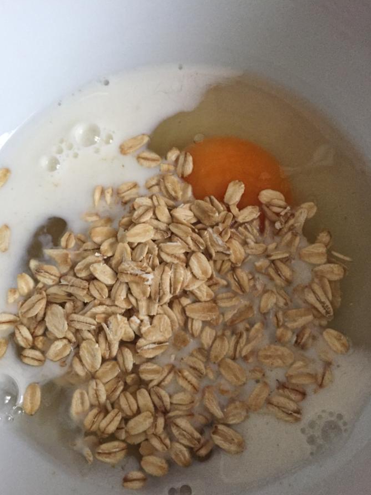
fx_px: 429
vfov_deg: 60.0
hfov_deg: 46.8
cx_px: 182
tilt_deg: -79.3
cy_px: 252
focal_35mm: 30
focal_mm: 4.15
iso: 250
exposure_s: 1/17
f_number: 2.2
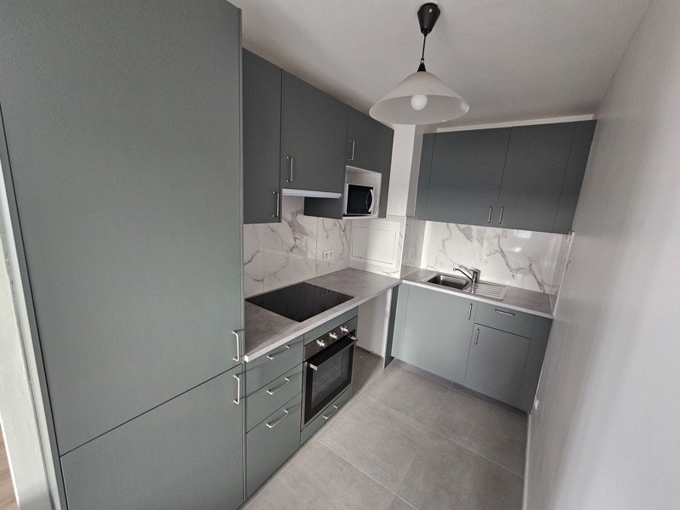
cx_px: 340
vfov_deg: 89.9
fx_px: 255
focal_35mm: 13
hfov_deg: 106.2
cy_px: 255
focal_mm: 2.2
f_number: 2.2
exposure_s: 1/33.3
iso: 400
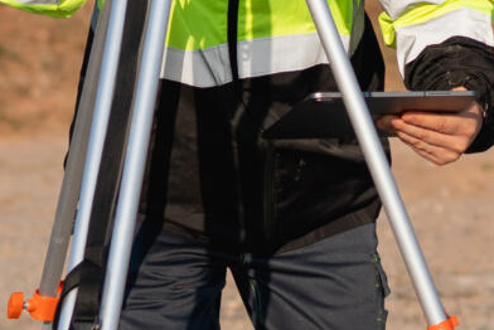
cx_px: 586
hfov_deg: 5.7
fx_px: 4930
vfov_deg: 3.8
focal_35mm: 359
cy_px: 49
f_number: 2.5
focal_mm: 55
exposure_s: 1/200
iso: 125
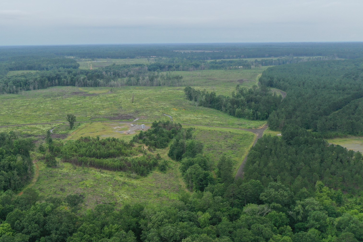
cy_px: 92
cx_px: 115
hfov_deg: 47.5
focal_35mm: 40
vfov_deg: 33.3
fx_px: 403
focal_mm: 10.26
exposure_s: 1/320
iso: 100
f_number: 5
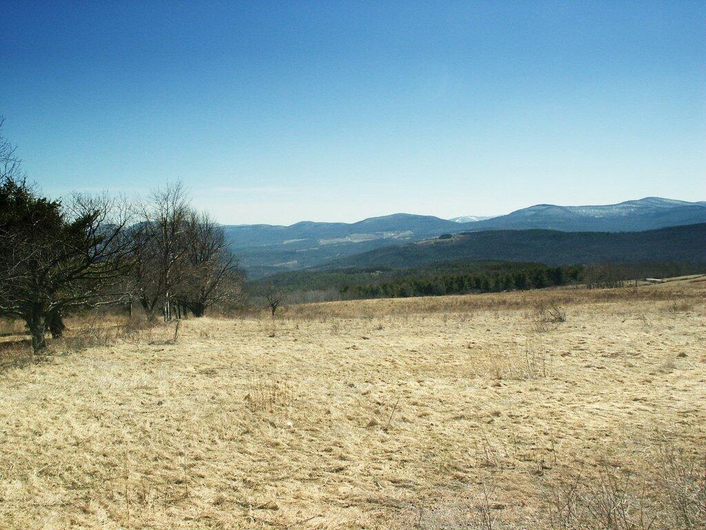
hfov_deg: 52.6
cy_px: 265
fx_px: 714
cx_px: 353
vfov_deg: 40.7
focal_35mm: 35
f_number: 6.7
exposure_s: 1/750
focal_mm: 7.2
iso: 64
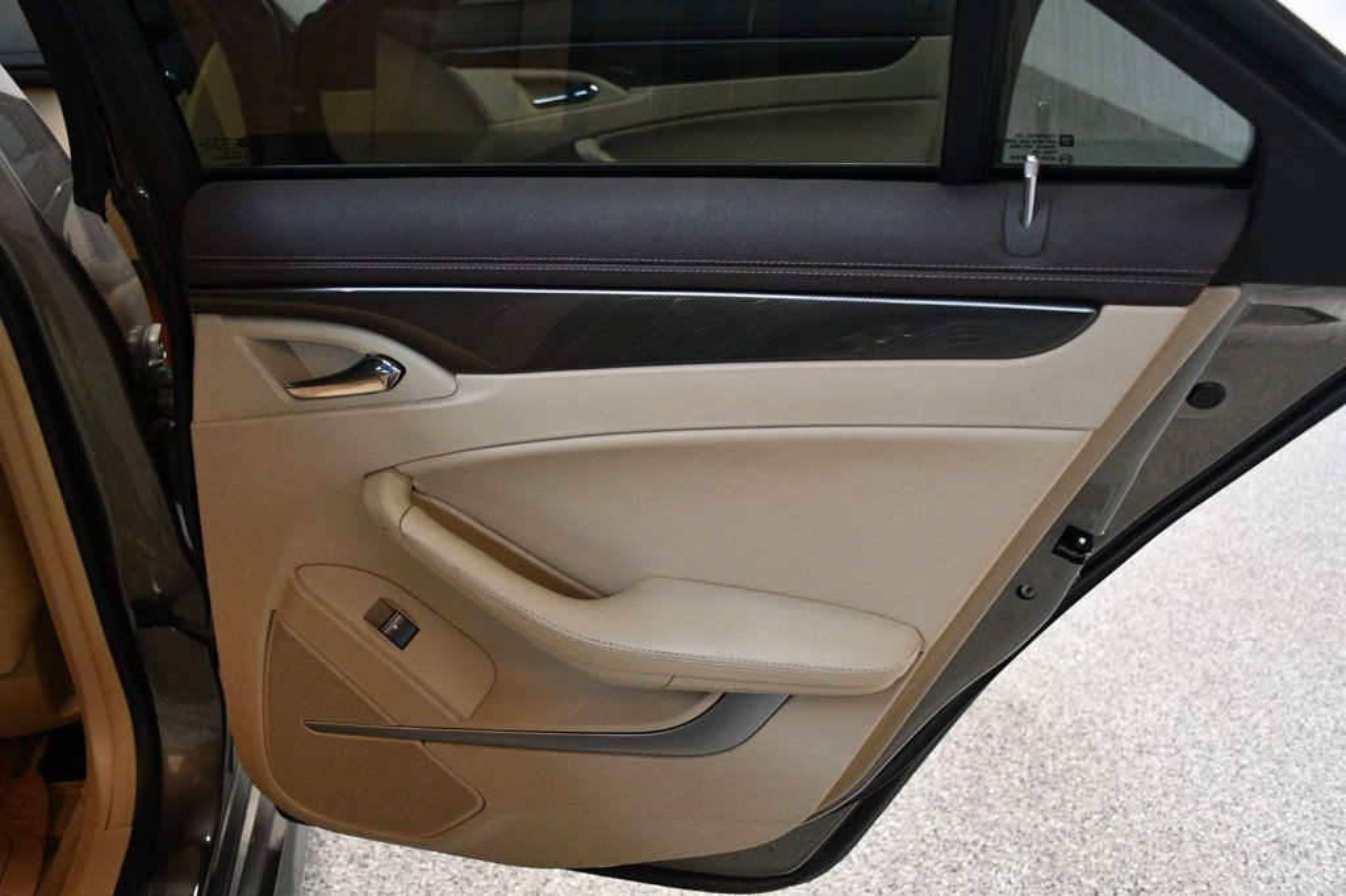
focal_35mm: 36
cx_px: 673
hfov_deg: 53.1
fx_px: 1345
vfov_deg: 36.8
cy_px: 448
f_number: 3.8
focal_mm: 24
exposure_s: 1/125
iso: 3200
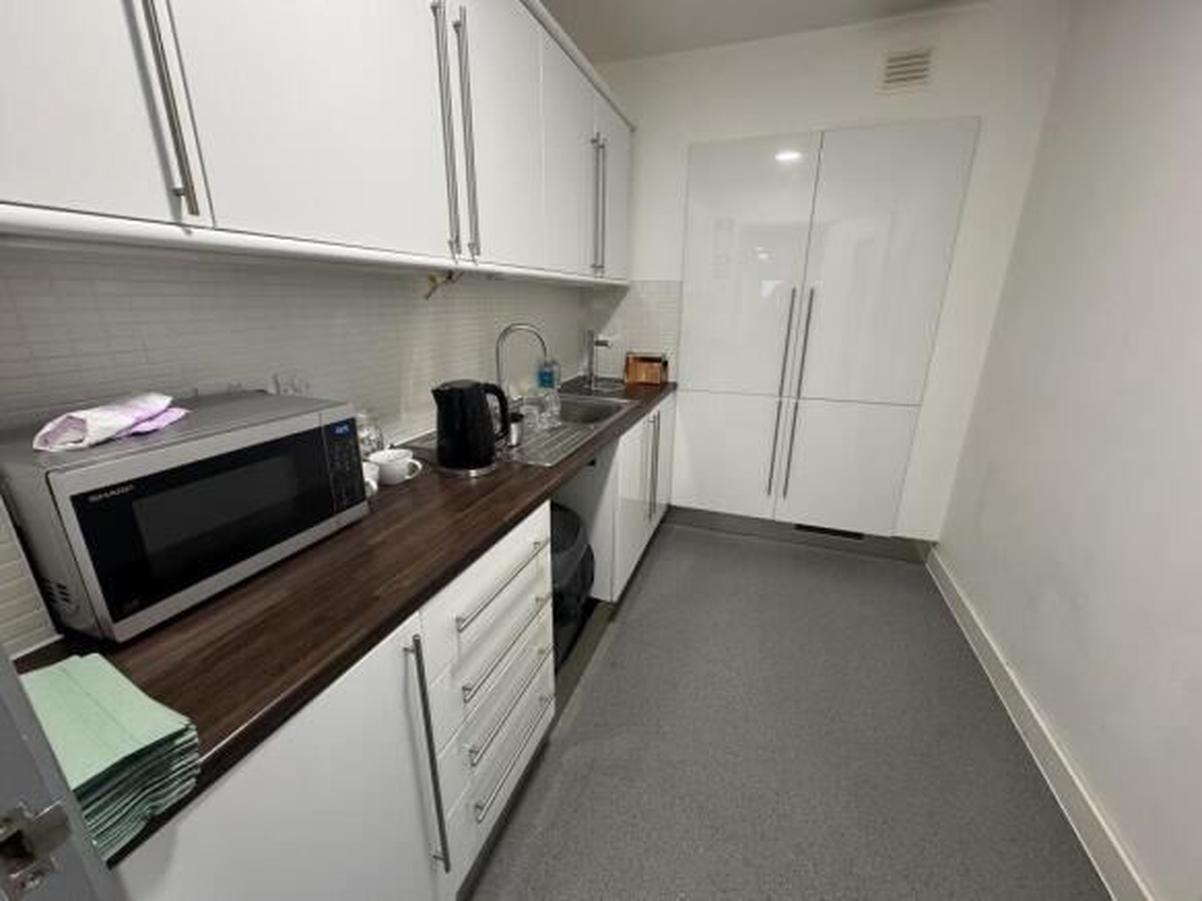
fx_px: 486
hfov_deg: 102.1
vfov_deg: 85.7
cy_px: 450
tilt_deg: -18.0
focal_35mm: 14
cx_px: 601
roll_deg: -0.8
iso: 320
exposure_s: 1/50
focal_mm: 2.22
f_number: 2.2
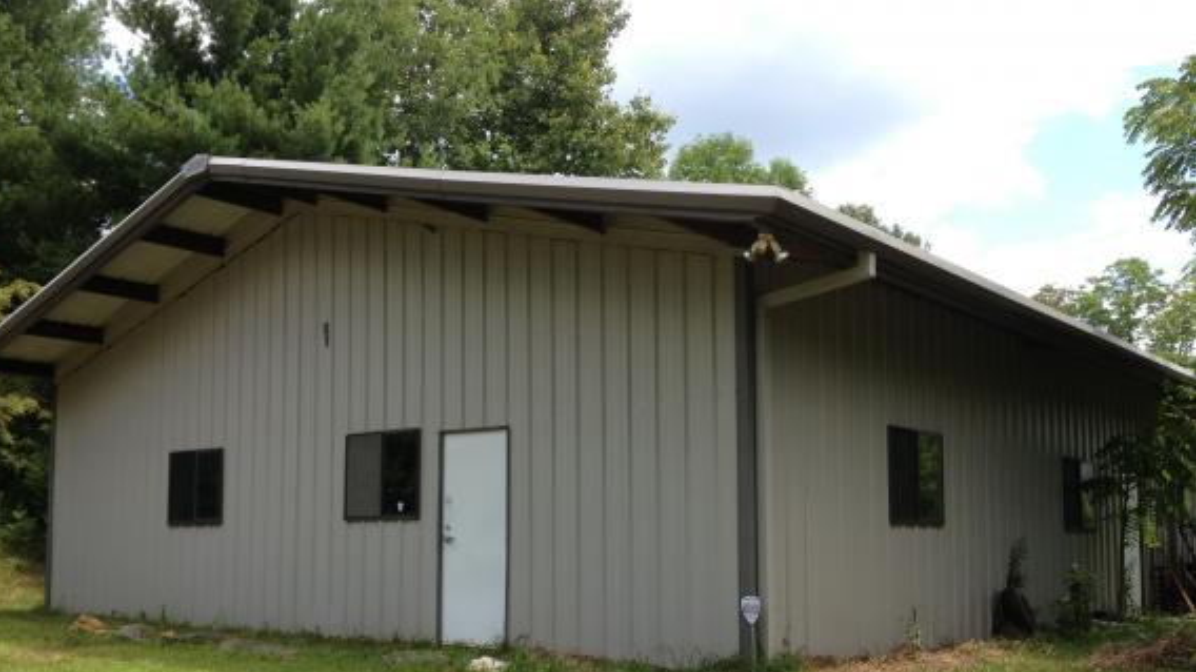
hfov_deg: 51.6
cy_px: 457
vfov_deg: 30.1
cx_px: 587
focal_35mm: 39
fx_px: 1236
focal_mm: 4.28
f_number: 2.4
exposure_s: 1/849
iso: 50
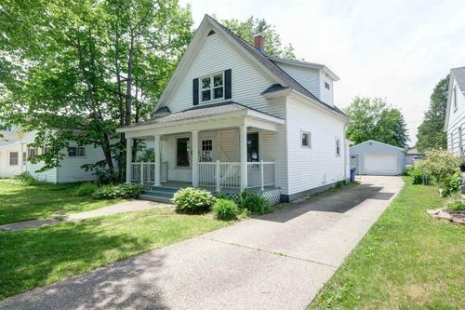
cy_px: 155
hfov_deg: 86.9
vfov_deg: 64.5
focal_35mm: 19
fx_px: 245
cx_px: 232
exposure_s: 1/30
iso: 400
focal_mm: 12.6
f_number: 16
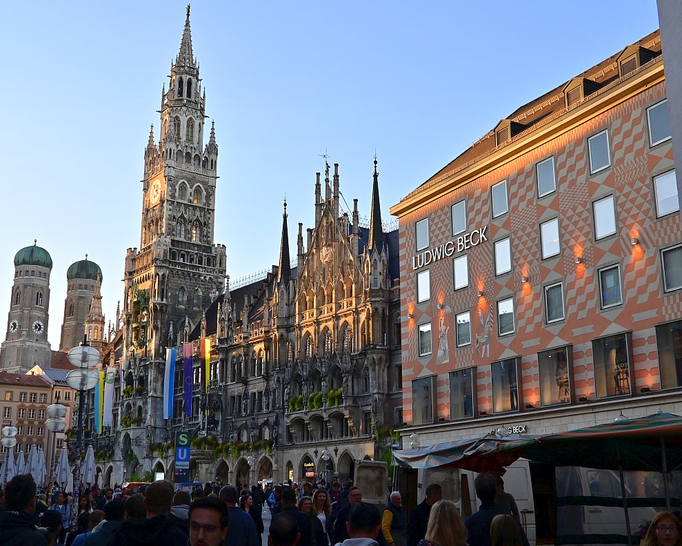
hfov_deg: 44.8
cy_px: 273
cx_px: 354
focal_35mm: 41
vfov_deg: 36.5
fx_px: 827
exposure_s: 1/250
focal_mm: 24
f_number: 11
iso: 720
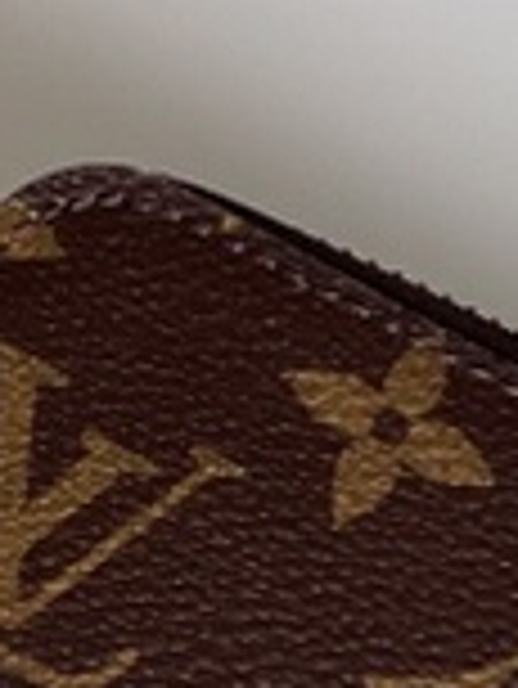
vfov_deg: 4.7
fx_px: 8309
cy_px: 499
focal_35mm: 417
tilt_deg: -75.3
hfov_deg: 3.6
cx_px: 658
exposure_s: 1/121
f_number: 2.2
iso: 125
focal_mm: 7.5
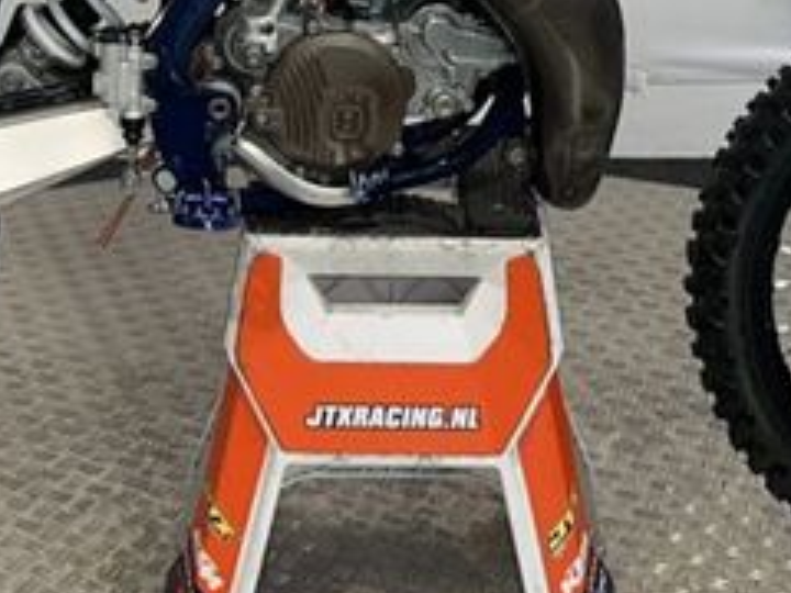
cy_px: -231
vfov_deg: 17.1
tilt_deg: -7.9
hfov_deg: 24.4
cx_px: 386
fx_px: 1828
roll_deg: -1.2
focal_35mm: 80
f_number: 1.78
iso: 50
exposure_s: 1/118
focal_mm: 6.86
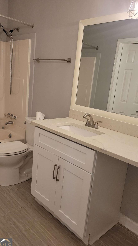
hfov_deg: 40.2
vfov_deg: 66.1
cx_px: 69
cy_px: 125
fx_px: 189
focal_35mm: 29
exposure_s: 1/120
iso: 320
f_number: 1.8
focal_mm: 5.4
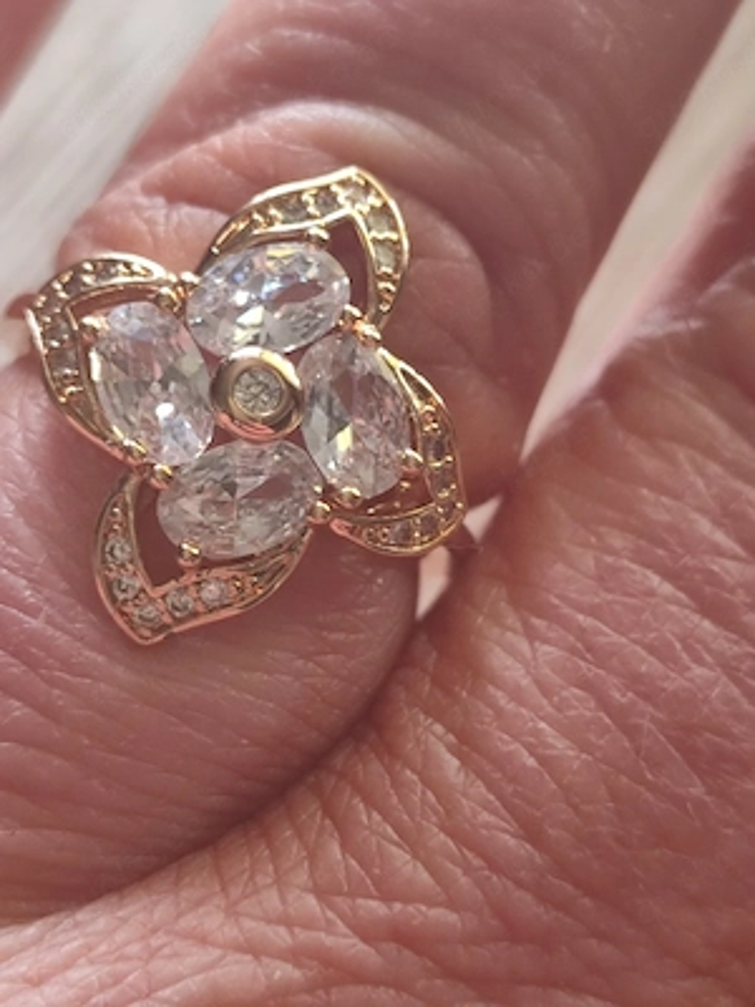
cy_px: 504
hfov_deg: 56.8
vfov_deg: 71.6
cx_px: 378
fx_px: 698
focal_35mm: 24
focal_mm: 5.89
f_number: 1.89
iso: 200
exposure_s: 1/33
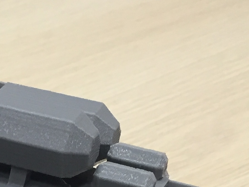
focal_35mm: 129
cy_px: 352
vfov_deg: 10.7
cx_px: -12
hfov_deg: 15.0
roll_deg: +0.3
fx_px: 928
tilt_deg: -43.9
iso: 50
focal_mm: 4.15
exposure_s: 1/30
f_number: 2.2
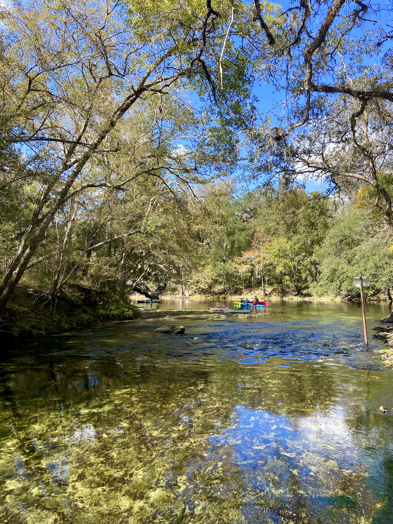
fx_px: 394
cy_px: 262
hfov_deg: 53.1
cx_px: 196
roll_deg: -0.5
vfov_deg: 67.3
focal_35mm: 26
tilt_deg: +4.8
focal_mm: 4.25
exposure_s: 1/742
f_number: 1.8
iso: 32
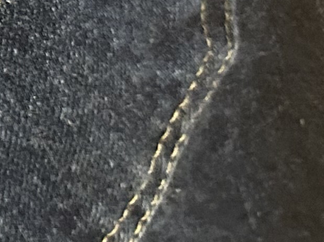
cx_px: -496
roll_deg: +21.6
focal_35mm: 170
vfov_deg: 8.1
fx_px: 1590
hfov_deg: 10.0
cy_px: -321
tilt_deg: -23.1
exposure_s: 1/60
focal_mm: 5.7
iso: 400
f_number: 1.5
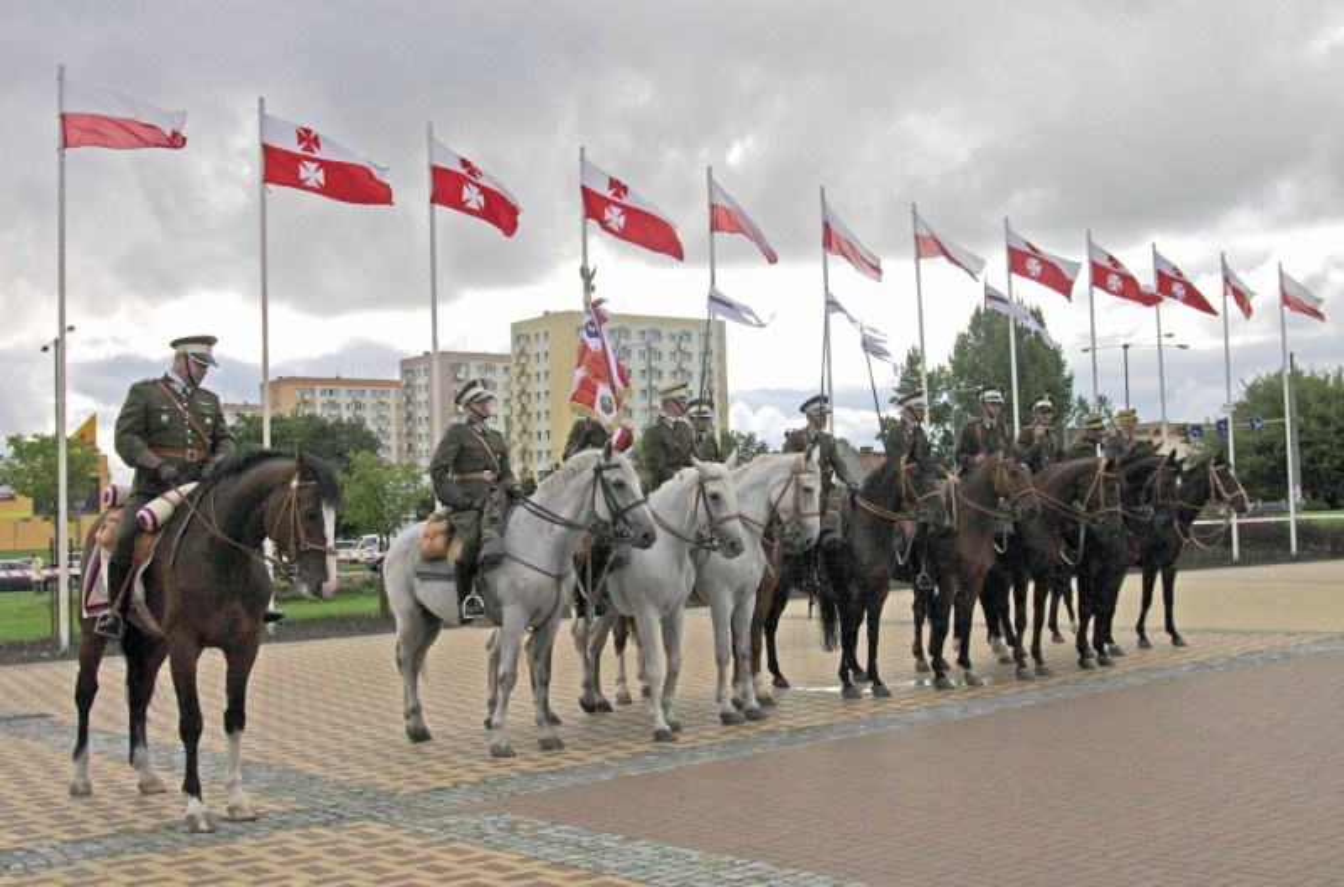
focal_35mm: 36
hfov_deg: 53.3
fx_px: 1340
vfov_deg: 36.6
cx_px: 672
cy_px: 444
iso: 400
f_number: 8
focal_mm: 24
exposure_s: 1/1000
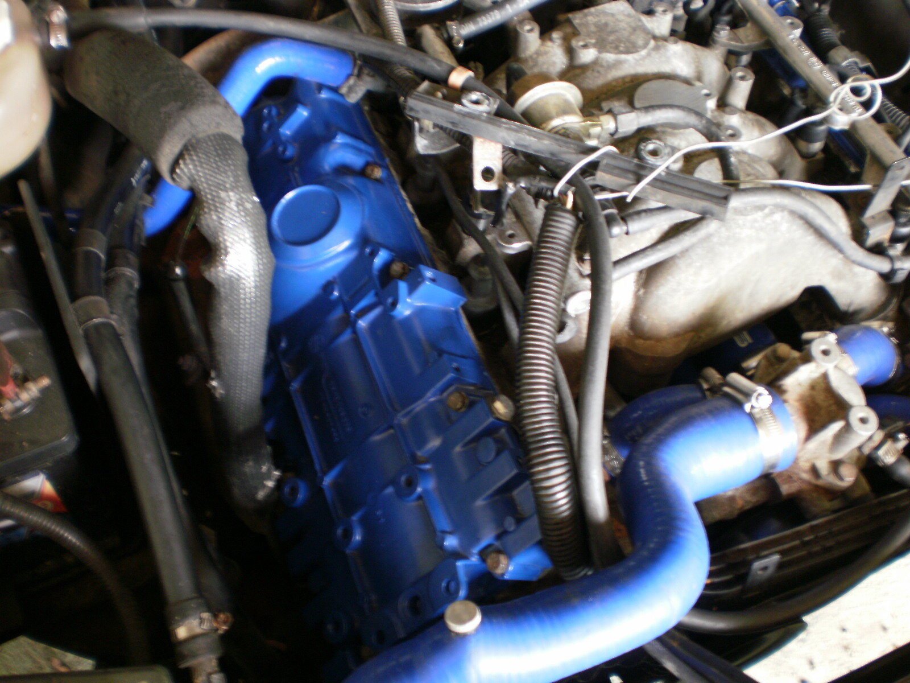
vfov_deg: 39.7
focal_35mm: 36
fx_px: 946
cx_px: 455
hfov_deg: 51.4
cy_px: 342
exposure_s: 1/5
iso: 125
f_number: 3.1
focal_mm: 6.3
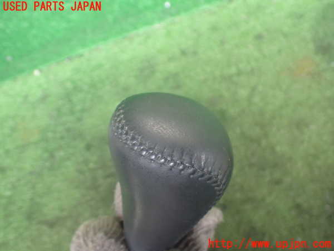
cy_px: 126
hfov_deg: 60.0
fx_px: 289
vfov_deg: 46.8
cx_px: 167
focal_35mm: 30
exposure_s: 1/80
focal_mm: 5.4
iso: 800
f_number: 2.3
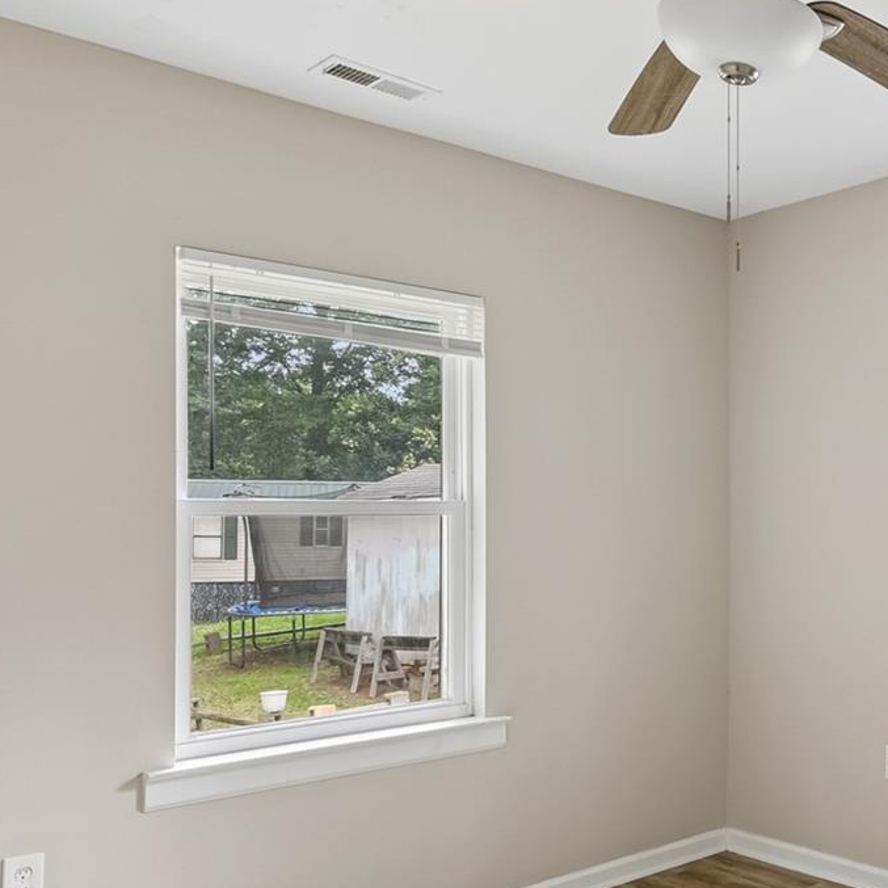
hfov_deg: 40.9
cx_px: 863
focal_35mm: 36
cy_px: 520
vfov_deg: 45.9
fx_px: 1045
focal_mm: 14
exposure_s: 1/6
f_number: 8
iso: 200
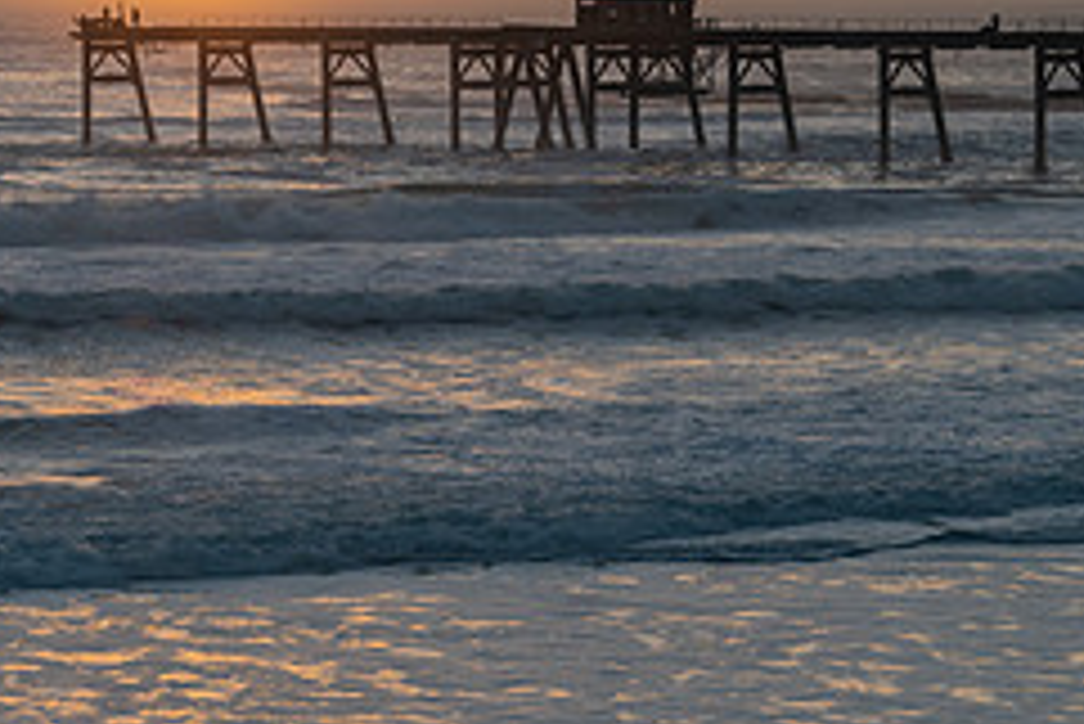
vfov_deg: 8.7
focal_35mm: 158
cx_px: 157
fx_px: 4760
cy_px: 128
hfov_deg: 12.9
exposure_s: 1/30
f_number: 9
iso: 64
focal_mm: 65
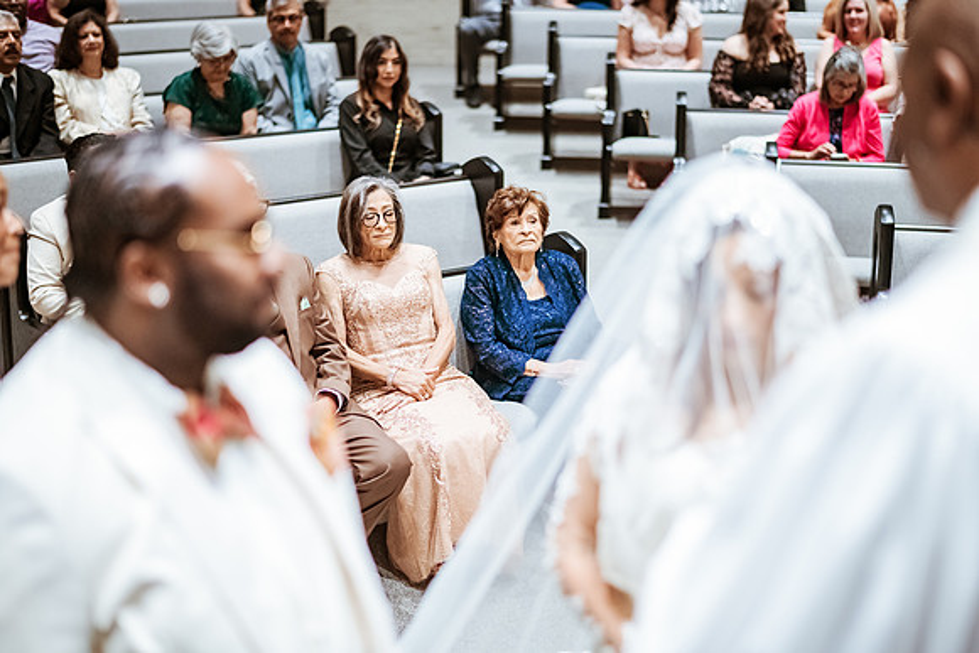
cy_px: 326
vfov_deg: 23.4
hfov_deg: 34.5
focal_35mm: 58
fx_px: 1578
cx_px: 490
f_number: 1.4
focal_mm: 58
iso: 1600
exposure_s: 1/640
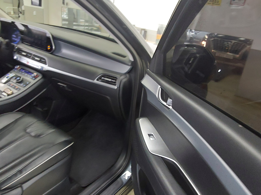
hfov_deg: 63.4
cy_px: 98
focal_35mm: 28
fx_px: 211
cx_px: 130
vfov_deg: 49.7
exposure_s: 1/40
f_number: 1.9
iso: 320
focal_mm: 2.91
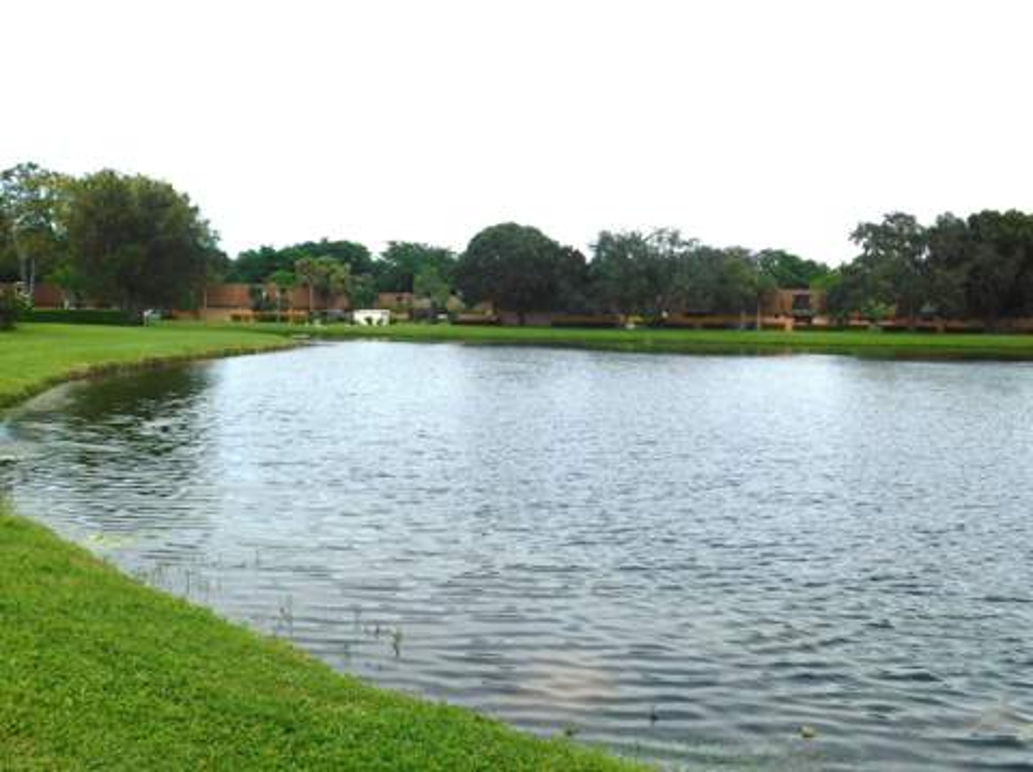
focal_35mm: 36
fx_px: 1073
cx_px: 516
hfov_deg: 51.4
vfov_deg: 39.6
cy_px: 386
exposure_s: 1/1250
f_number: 3.5
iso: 125
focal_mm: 6.3
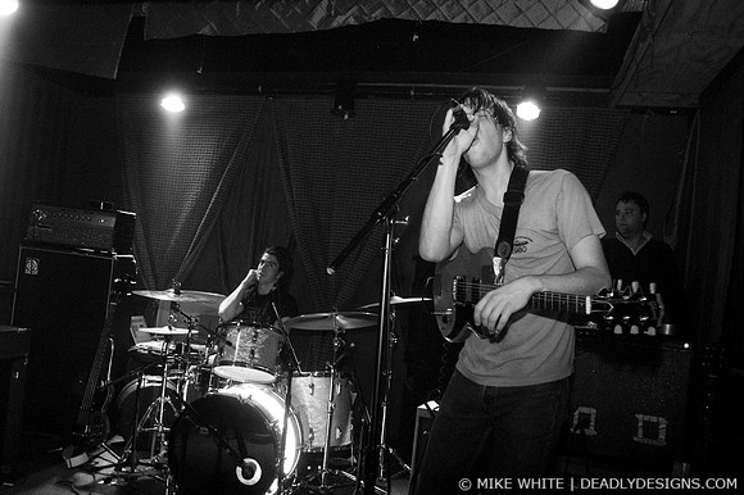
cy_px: 248
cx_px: 372
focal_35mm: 30
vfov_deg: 43.6
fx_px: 620
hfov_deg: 62.0
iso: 800
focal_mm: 20
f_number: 2.8
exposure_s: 1/40
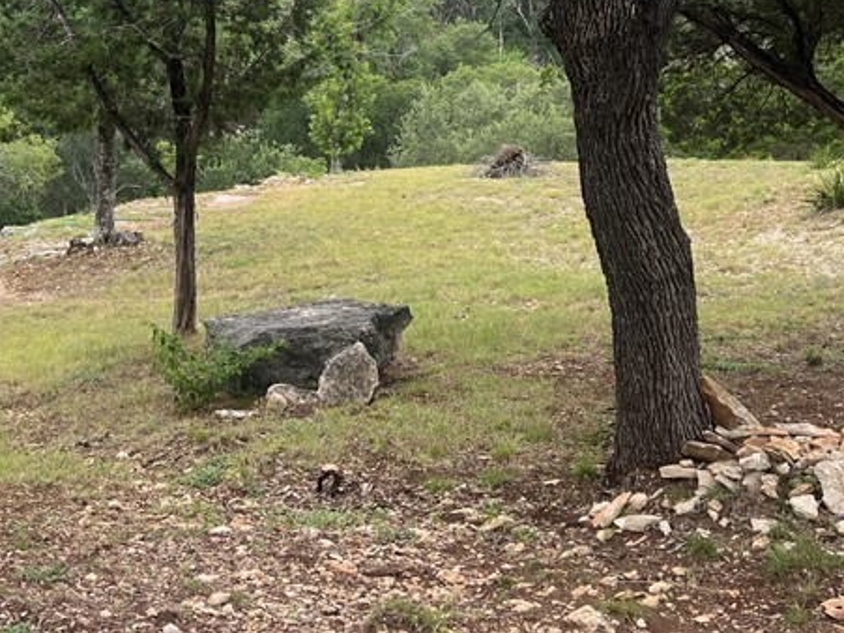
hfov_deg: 32.4
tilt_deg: -6.9
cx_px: 268
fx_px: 1438
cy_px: 124
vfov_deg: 24.4
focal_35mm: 59
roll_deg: +0.9
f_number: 1.5
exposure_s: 1/949
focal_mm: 5.7
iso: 50
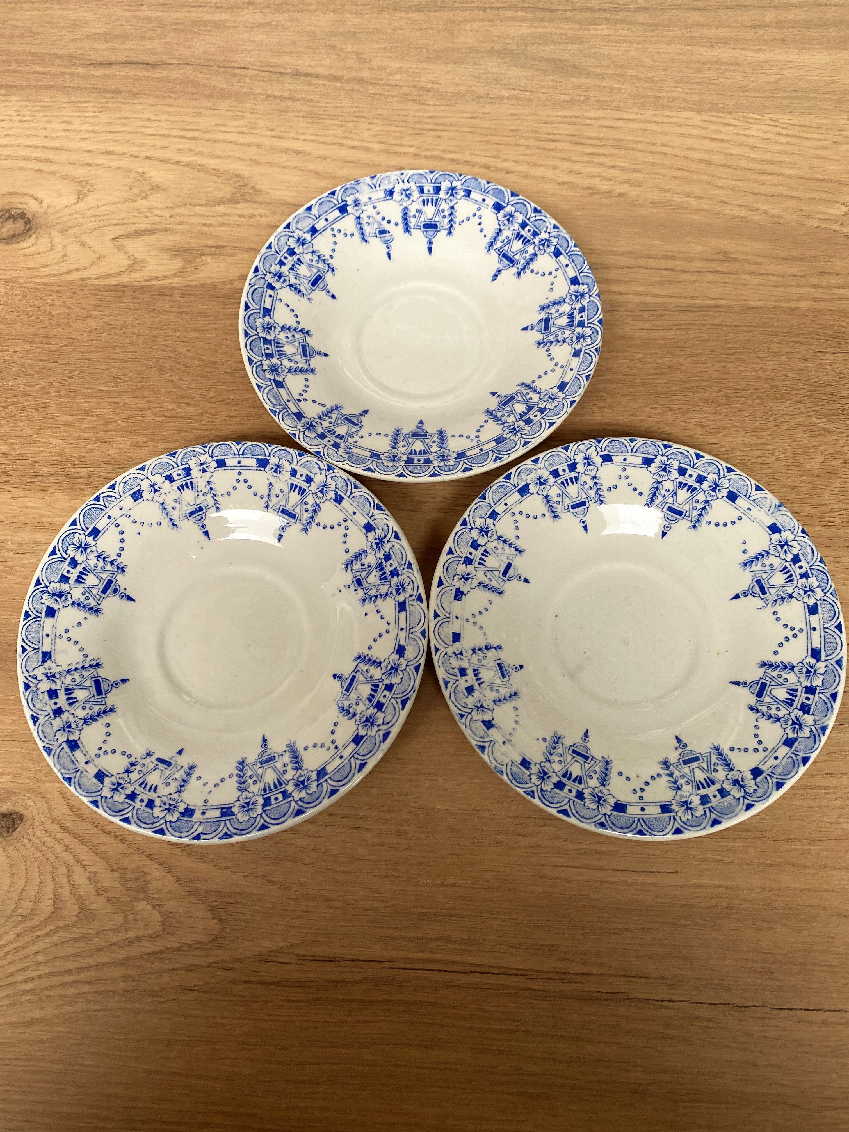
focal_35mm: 26
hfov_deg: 53.1
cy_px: 566
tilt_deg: -70.4
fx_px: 850
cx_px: 424
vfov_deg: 67.3
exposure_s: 1/121
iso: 80
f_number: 1.8
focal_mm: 4.25
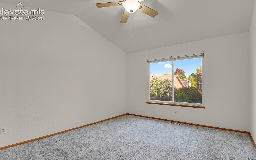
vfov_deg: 64.9
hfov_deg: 91.1
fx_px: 126
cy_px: 86
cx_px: 127
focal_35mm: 18
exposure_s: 1.6
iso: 250
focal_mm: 17
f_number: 8
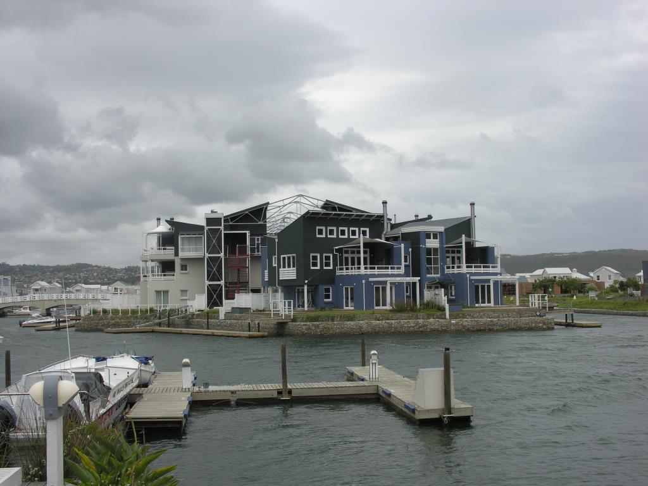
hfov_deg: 41.2
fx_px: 861
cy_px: 243
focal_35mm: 46
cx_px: 324
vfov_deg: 31.5
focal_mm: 11.8
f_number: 6.7
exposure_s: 1/222
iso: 50
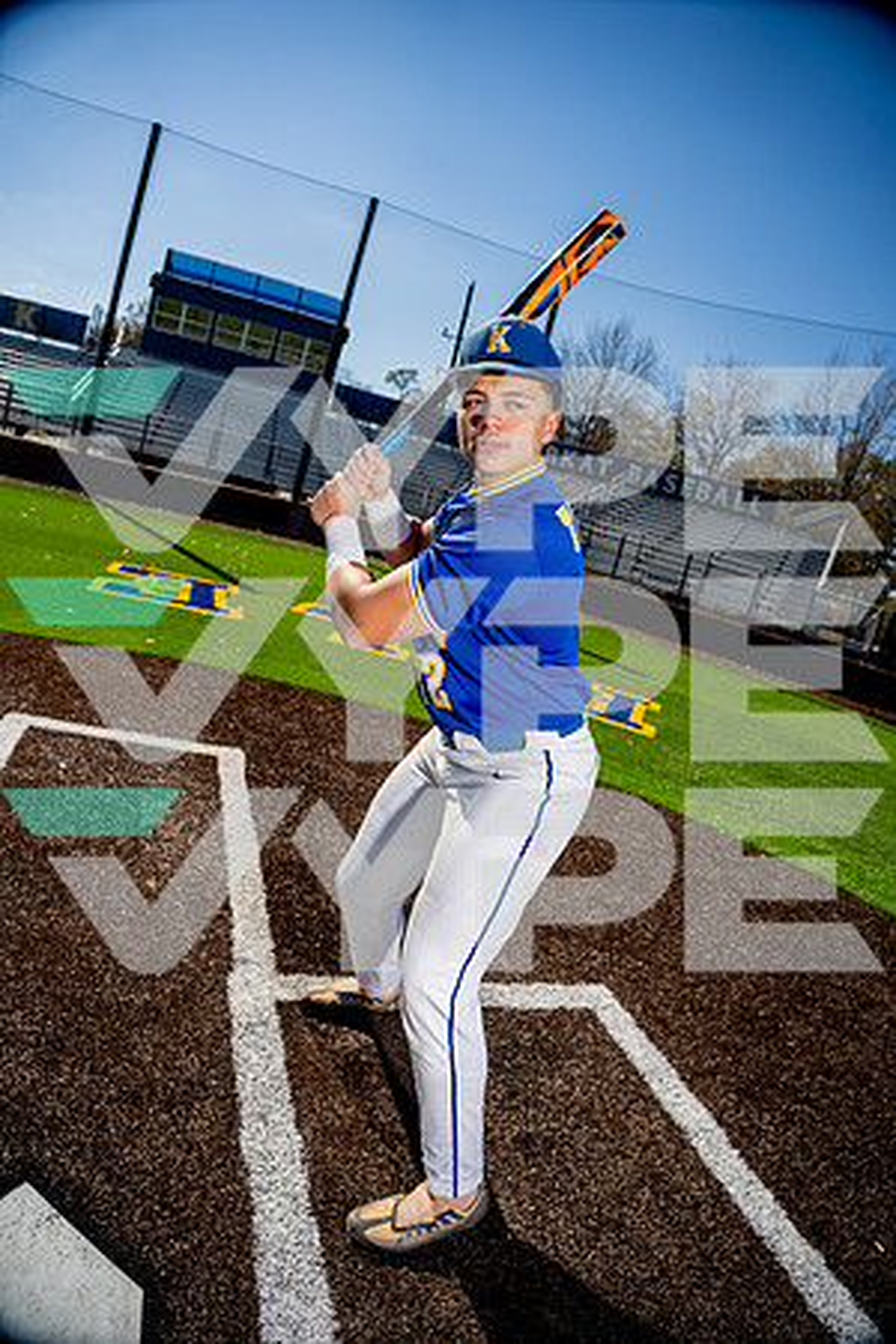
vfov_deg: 84.0
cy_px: 672
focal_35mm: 20
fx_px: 747
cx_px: 448
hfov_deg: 61.9
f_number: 4
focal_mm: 20
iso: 100
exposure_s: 1/2000
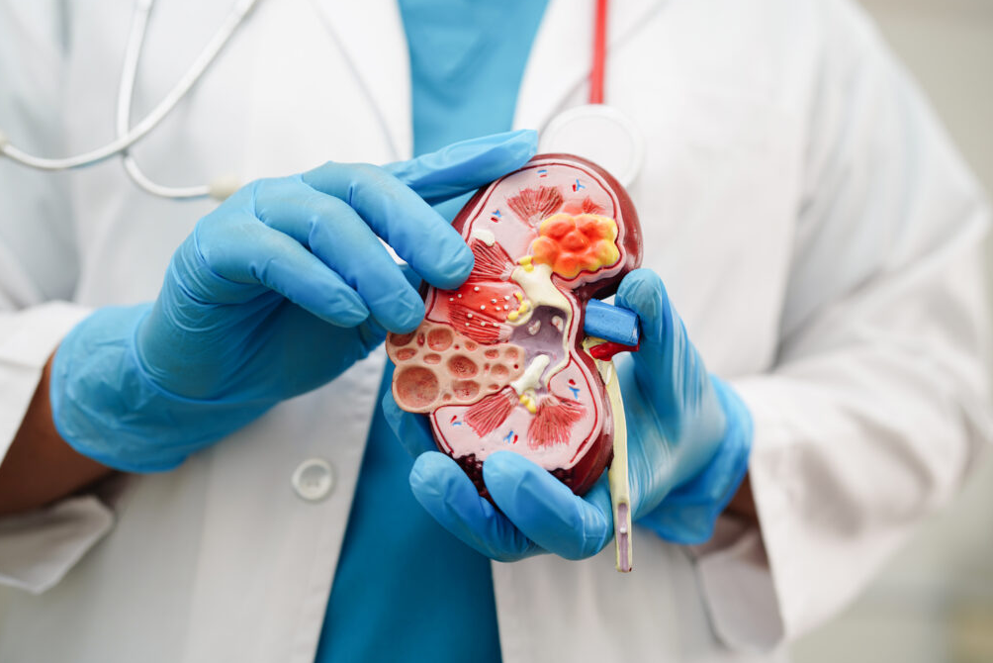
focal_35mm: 51
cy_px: 332
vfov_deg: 26.5
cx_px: 502
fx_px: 1407
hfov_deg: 38.9
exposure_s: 1/60
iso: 100
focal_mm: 50
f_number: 2.2
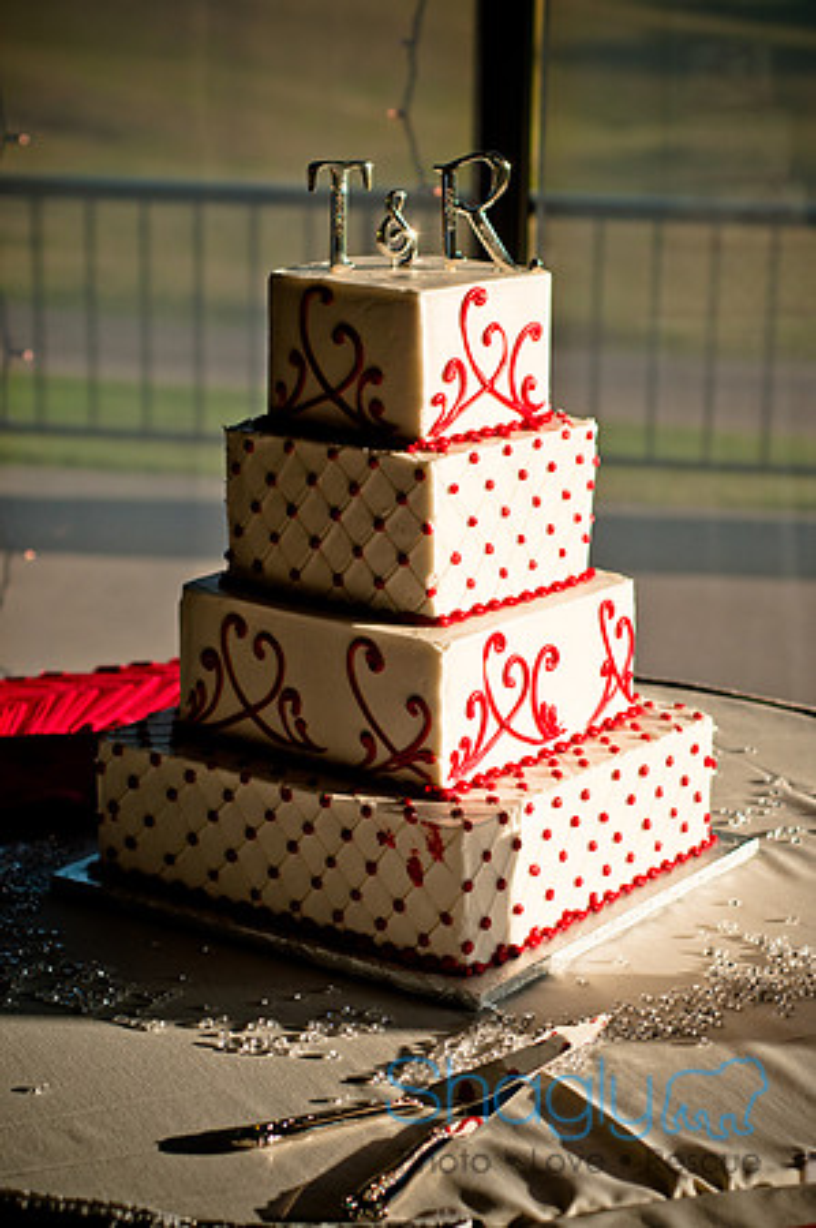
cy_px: 614
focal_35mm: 75
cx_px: 408
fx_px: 2556
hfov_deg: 18.1
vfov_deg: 27.0
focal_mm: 50
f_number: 2.8
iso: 200
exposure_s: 1/2000
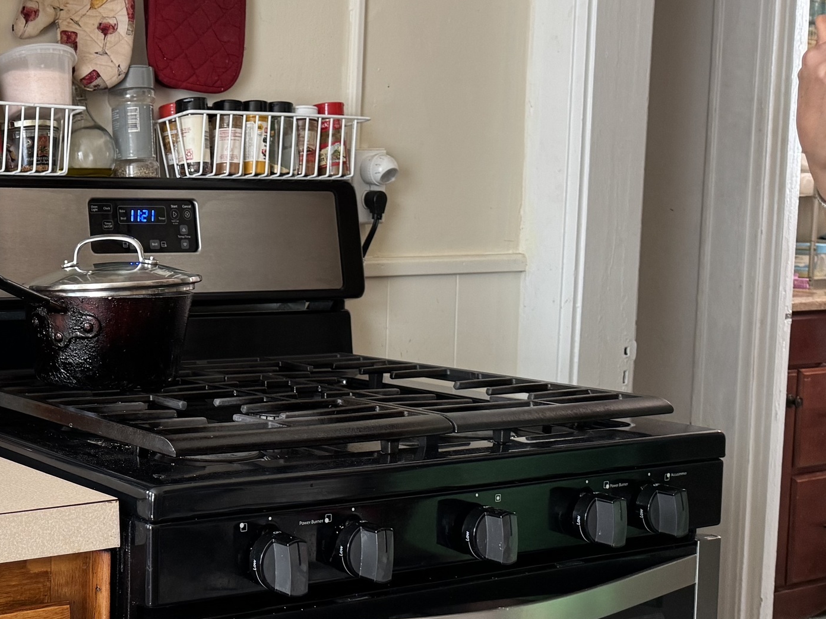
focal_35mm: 53
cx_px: -69
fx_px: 1265
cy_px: 291
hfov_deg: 32.2
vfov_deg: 27.5
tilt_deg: -5.2
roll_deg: -0.4
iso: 160
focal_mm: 6.76
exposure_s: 1/60
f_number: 1.78
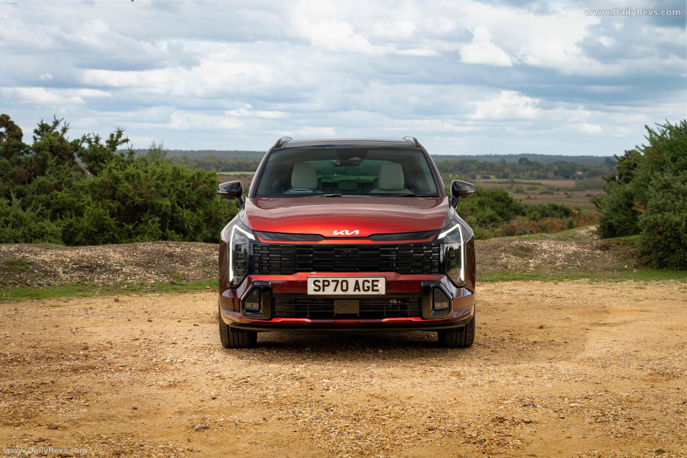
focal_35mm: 65
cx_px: 344
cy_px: 229
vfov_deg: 20.9
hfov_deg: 31.0
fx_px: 1240
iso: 400
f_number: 6.3
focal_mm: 65
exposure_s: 1/400
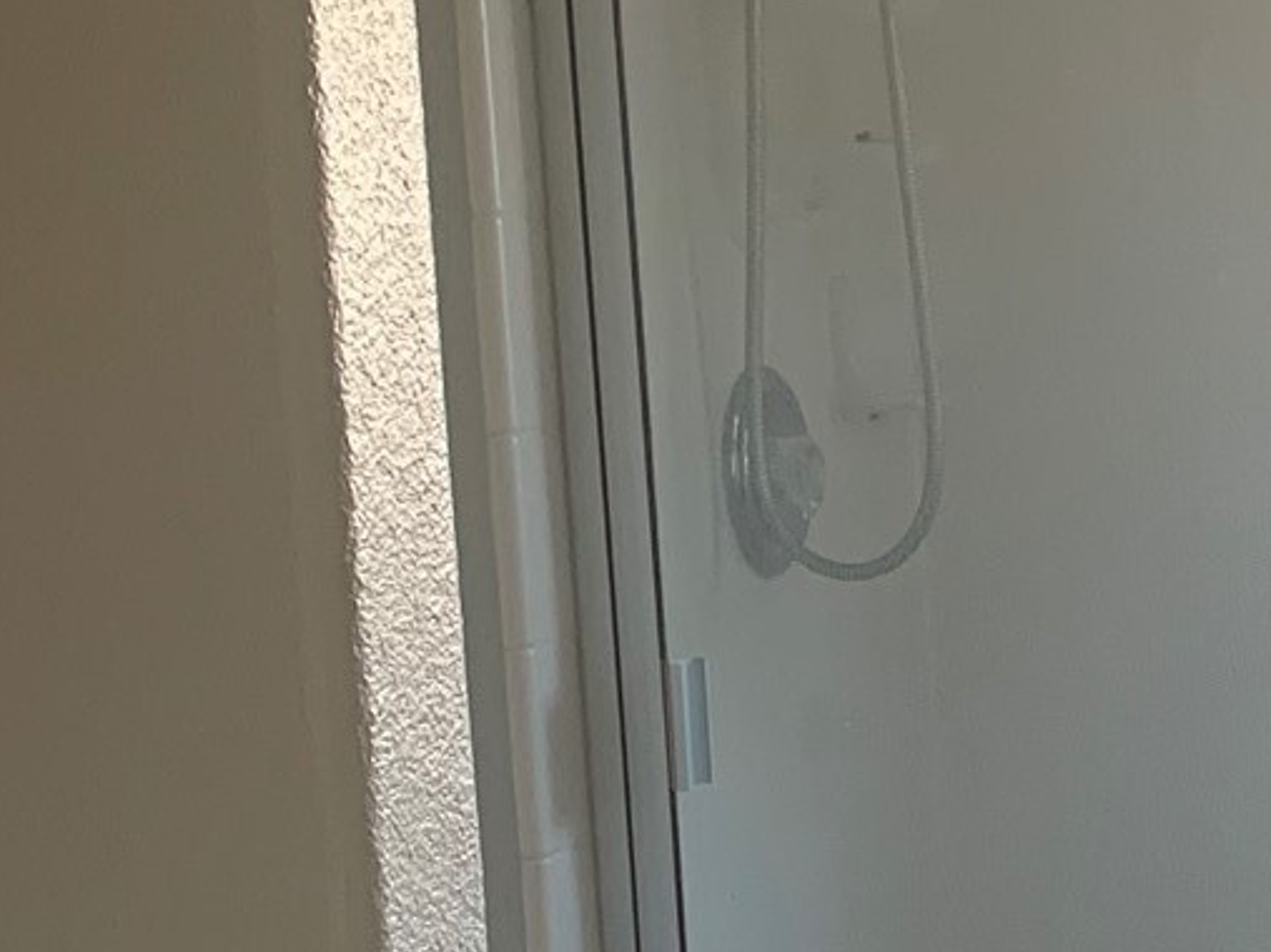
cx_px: 1767
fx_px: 3854
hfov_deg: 17.3
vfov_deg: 13.9
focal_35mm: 105
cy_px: 952
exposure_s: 1/63
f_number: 1.8
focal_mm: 4.25
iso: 100
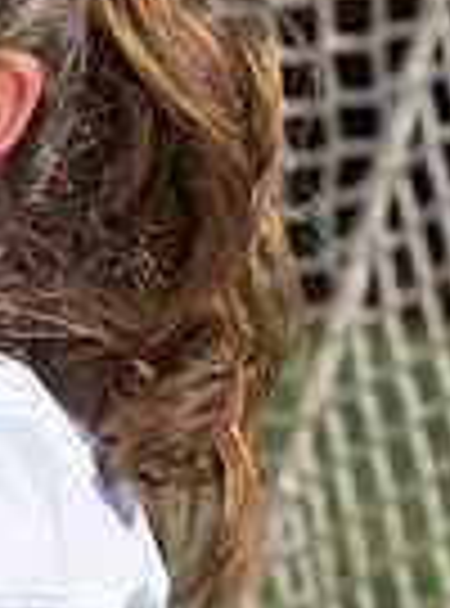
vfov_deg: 4.5
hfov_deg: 3.3
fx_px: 7705
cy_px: 449
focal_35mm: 441
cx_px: -124
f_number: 5.6
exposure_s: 1/1000
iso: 100
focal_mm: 81
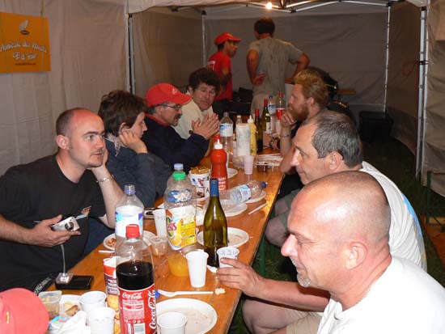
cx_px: 222
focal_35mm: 36
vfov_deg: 39.7
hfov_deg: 51.3
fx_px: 463
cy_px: 167
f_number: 2.8
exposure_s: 1/30
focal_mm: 6
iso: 100
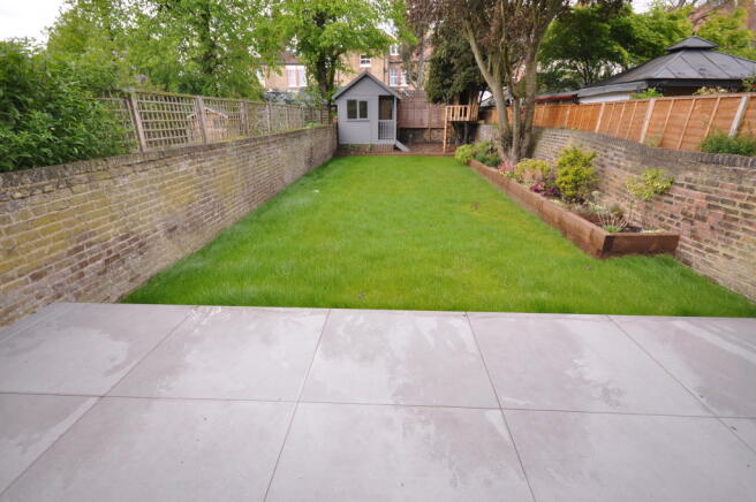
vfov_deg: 67.3
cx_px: 378
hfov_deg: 90.1
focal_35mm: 18
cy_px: 251
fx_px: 378
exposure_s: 1/160
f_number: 6.3
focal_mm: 12
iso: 200
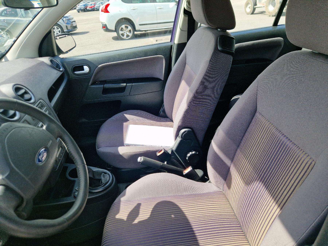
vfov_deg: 58.9
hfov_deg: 73.9
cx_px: 164
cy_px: 123
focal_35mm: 23
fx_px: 218
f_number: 1.8
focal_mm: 5.4
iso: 50
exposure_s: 1/345
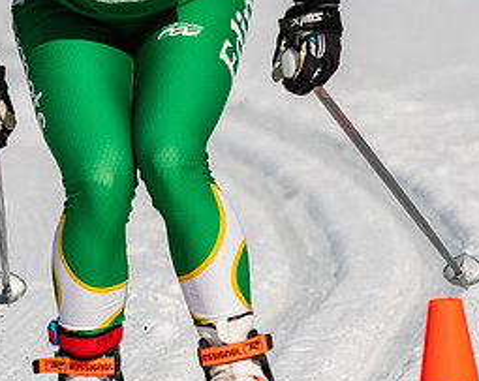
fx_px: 16413
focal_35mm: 1160
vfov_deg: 1.3
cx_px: -14
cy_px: 0
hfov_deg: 1.7
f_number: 8
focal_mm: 300
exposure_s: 1/2000
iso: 400
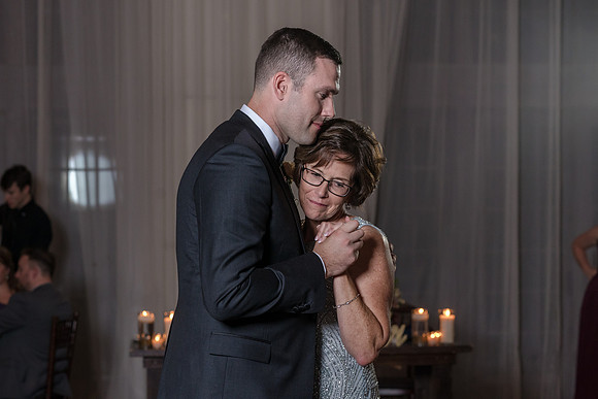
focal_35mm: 102
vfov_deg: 13.5
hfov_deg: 20.1
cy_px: 221
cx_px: 301
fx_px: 1688
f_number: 5.6
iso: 2000
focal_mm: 85
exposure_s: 1/100
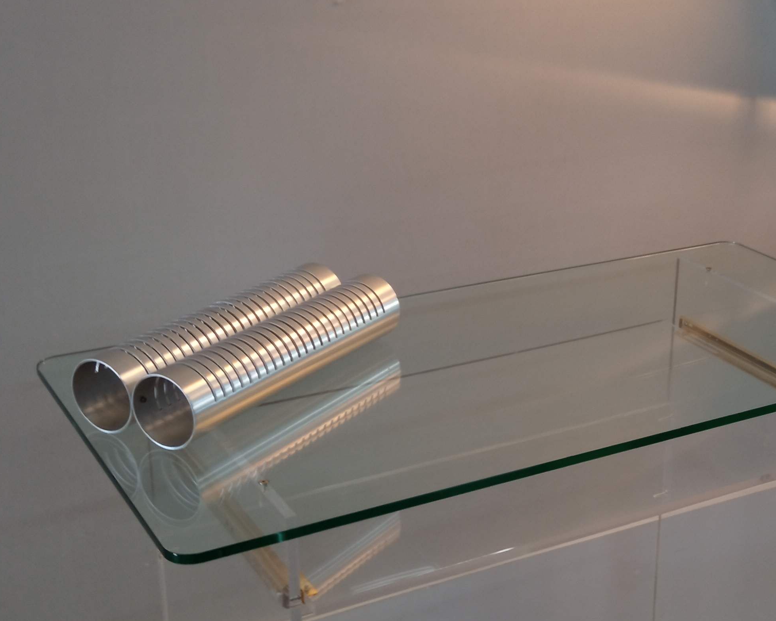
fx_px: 1286
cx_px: 576
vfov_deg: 27.1
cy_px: 384
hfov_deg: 33.0
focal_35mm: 56
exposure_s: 1/33.3
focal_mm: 3.79
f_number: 2.2
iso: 133
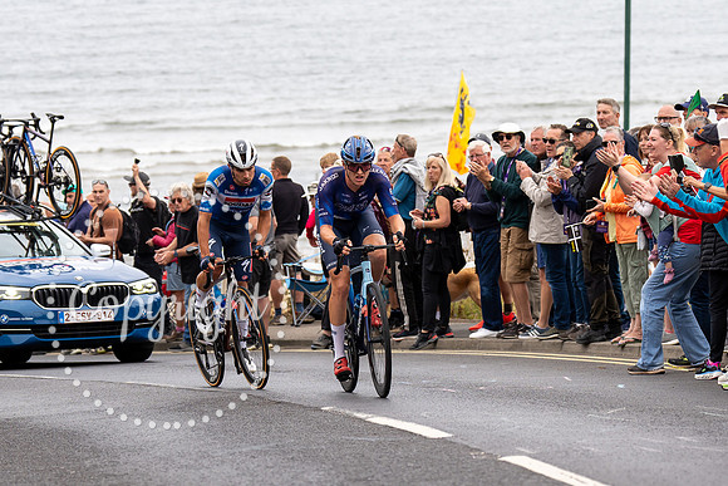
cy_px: 179
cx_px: 400
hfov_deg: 12.2
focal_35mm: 169
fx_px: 3409
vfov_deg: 8.1
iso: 320
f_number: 3.5
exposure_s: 1/1000
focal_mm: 100
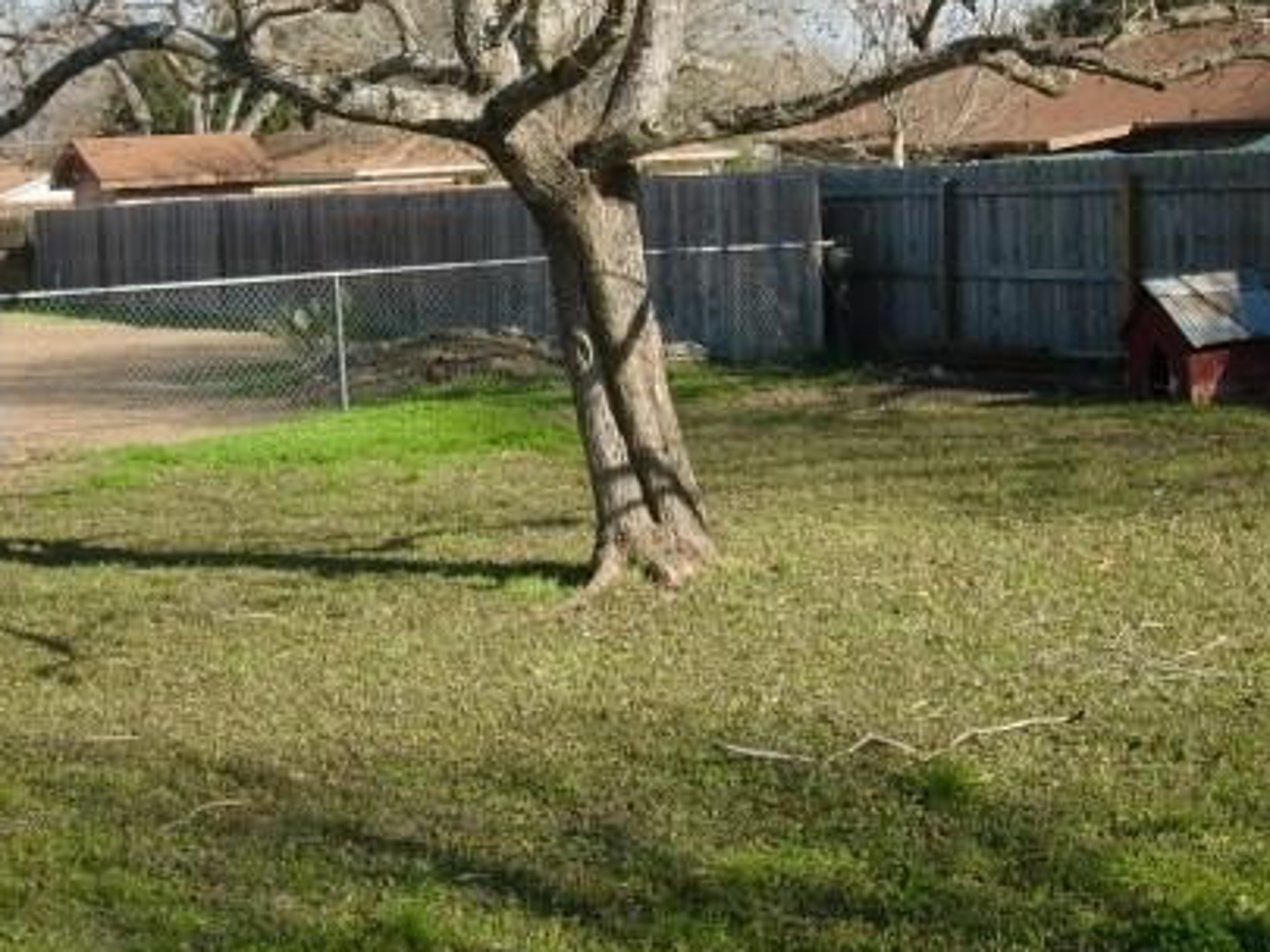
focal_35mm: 60
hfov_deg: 32.1
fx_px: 2202
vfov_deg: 24.2
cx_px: 728
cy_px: 235
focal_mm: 6.66
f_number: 3.9
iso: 64
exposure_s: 1/320
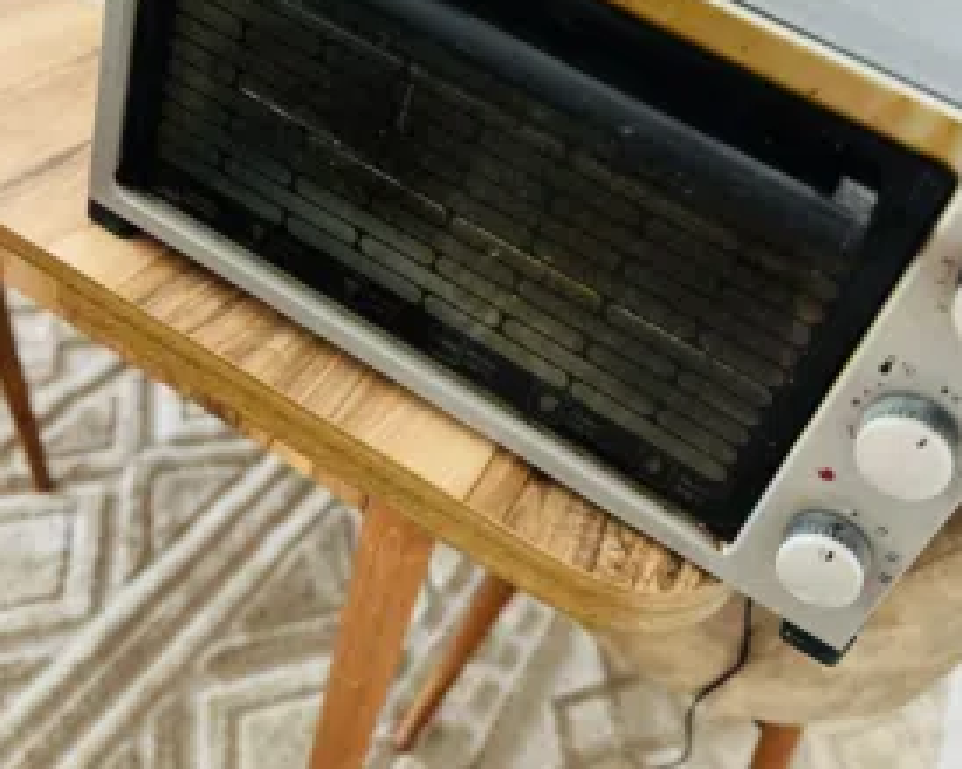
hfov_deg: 49.0
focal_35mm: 37
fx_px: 1053
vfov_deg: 39.3
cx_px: 520
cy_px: 214
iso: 400
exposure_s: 1/33
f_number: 1.5
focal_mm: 5.7
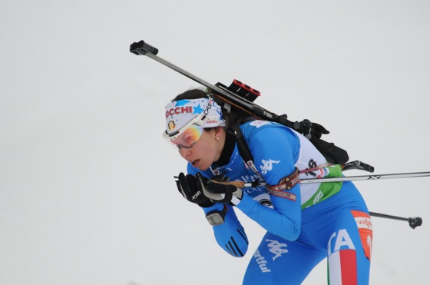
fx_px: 7152
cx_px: 215
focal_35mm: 600
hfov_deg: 3.4
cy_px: 142
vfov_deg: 2.3
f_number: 6.3
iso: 800
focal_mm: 400
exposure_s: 1/1000
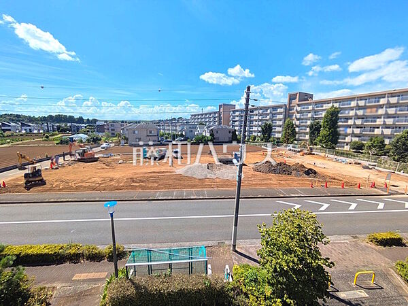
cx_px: 204
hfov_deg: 102.1
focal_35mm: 14
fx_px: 165
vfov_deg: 85.7
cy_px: 153
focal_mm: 1.83
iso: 49
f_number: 2.2
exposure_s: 1/2404
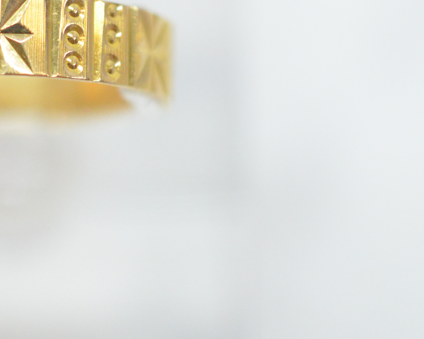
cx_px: 17
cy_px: 54
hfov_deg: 11.9
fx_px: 2008
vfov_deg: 9.6
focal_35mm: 160
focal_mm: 40
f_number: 4
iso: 3200
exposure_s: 1/1600
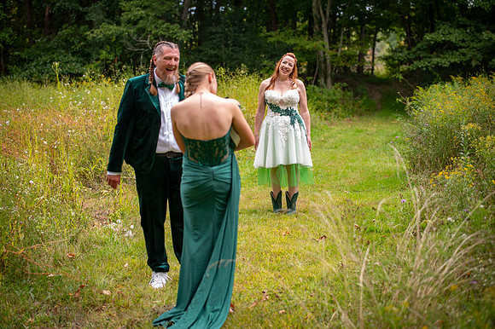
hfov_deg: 28.7
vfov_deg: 19.3
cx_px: 248
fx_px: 966
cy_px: 164
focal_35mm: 70
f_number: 2.8
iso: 50
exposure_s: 1/125
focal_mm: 70
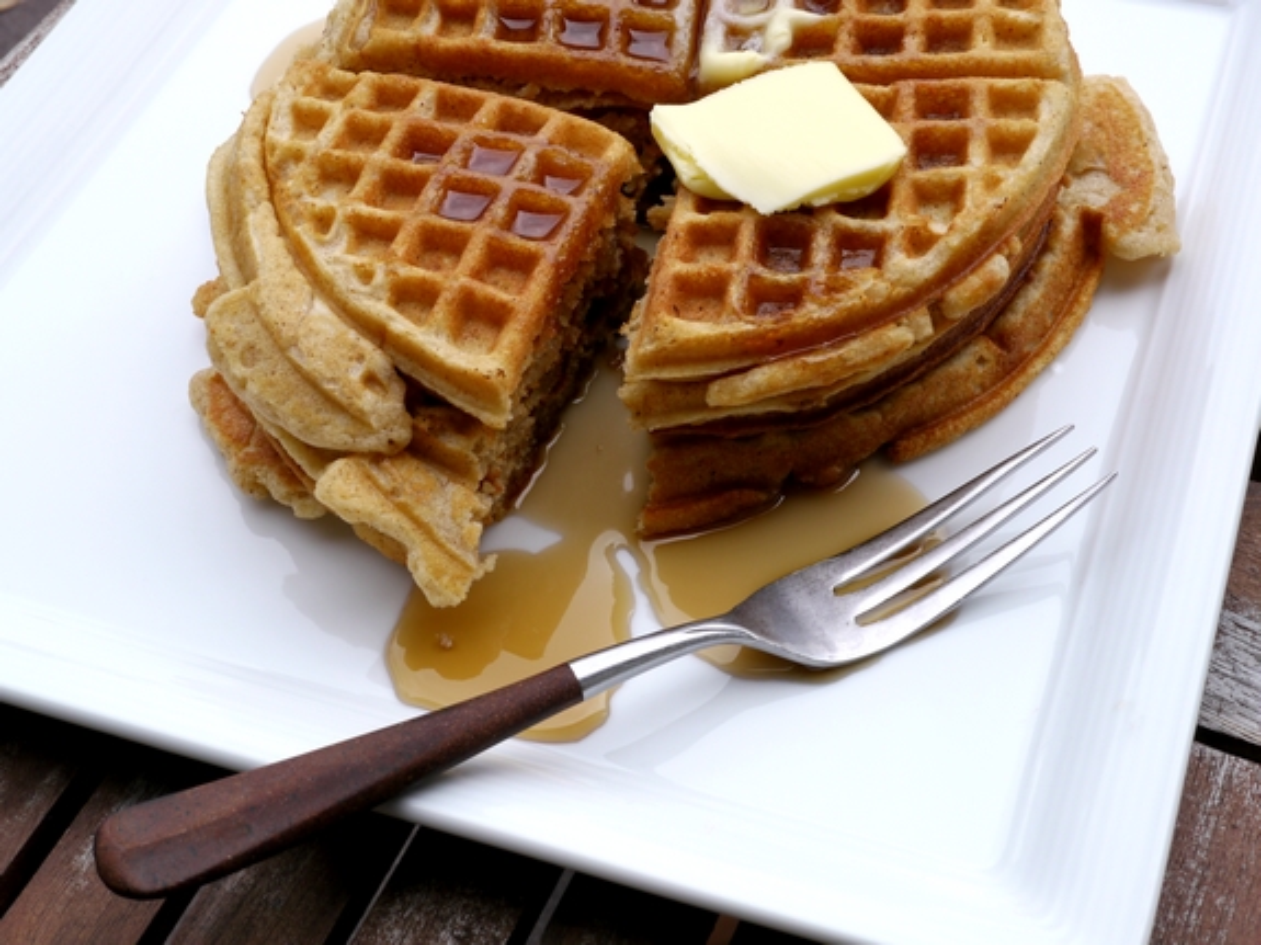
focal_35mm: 50
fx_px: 1821
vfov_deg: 29.1
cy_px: 472
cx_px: 630
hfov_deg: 38.2
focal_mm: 25
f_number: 11
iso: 160
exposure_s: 1/30
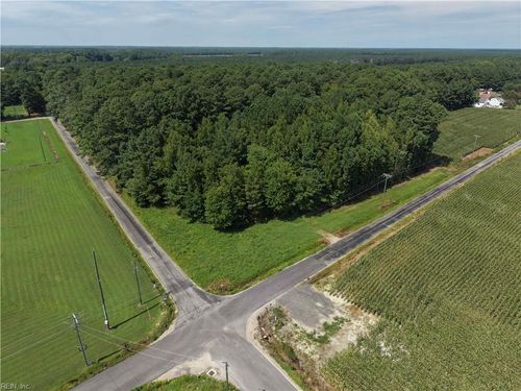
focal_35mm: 24
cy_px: 196
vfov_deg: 56.8
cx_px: 260
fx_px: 361
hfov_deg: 71.6
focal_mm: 8.67
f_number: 1.8
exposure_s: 1/4000
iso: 140
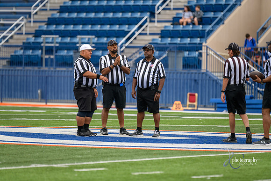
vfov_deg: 5.7
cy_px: 90
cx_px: 136
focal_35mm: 240
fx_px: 1807
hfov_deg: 8.6
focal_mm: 240
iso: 200
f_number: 2.8
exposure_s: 1/1250
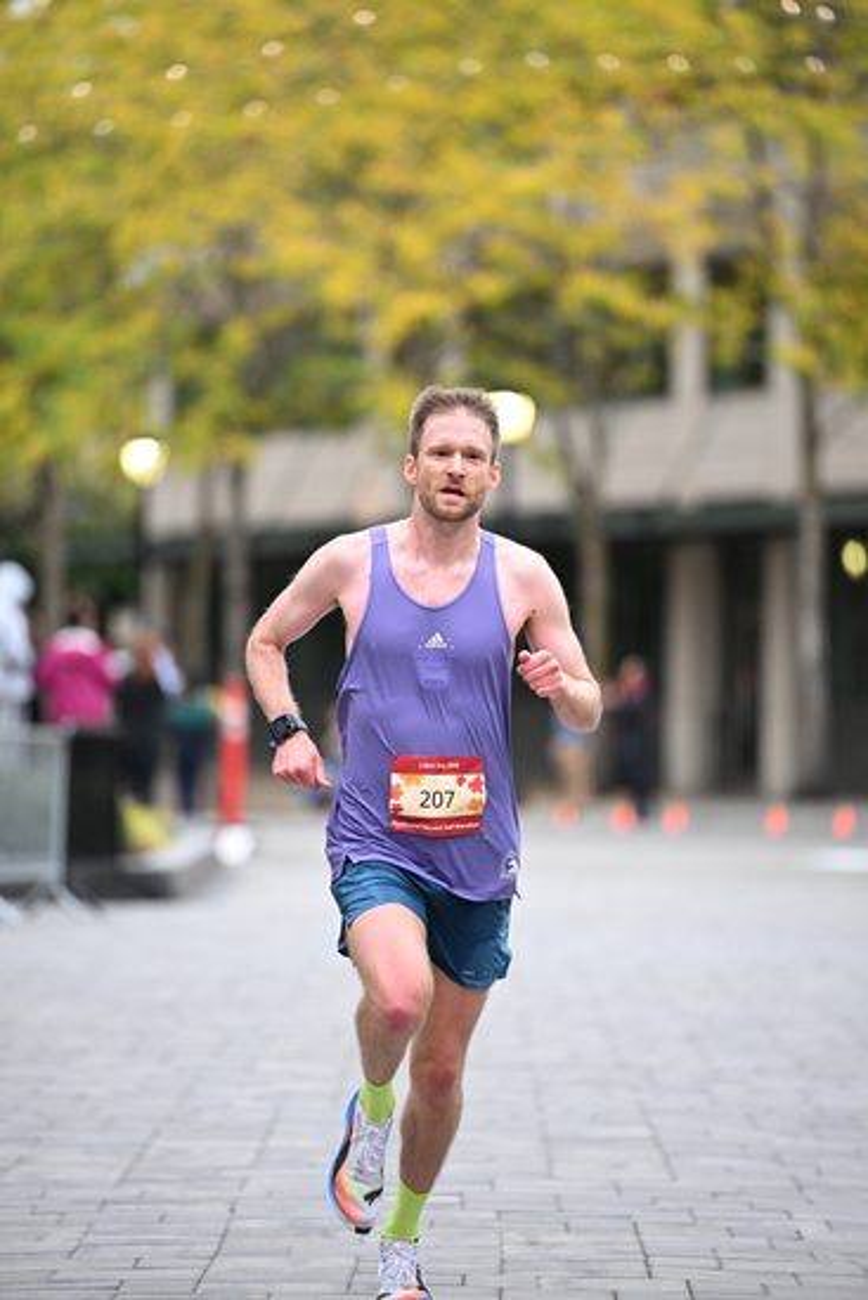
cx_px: 434
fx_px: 7228
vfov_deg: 10.3
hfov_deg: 6.9
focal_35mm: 200
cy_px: 650
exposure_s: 1/800
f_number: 2.8
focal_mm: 200
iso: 1600
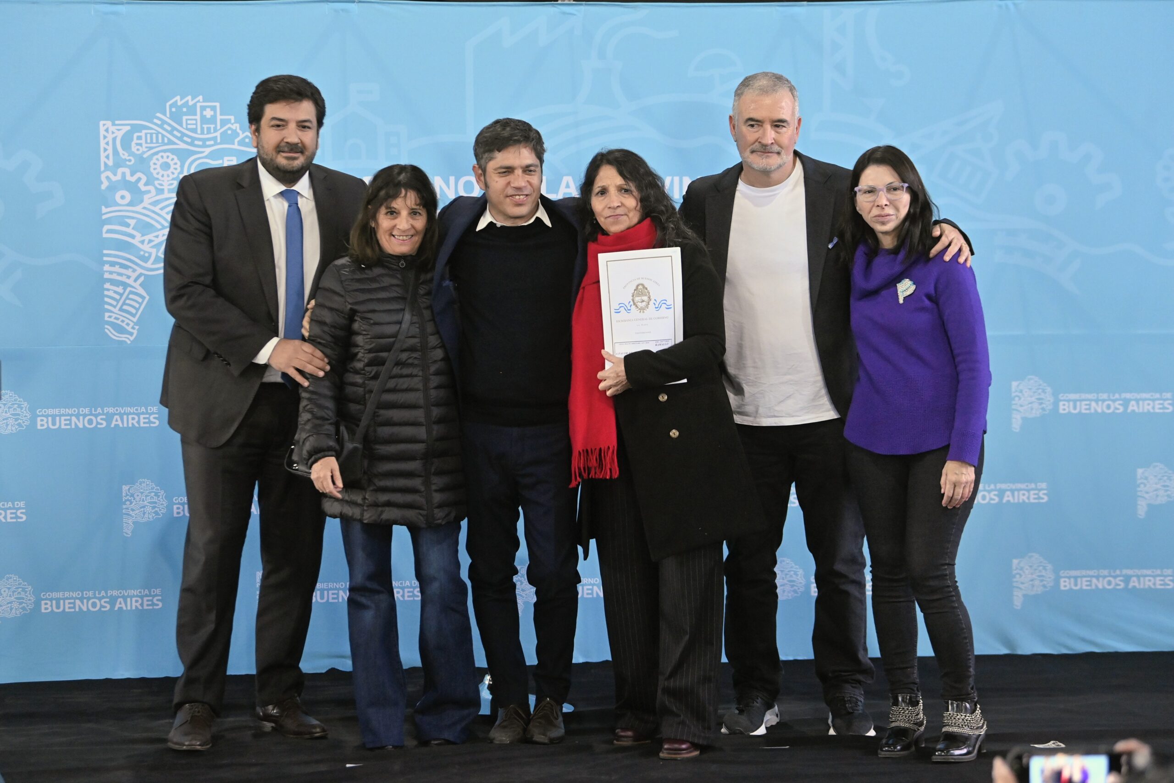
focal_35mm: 98
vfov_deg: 14.0
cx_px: 587
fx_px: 3196
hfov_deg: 20.8
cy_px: 392
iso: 4000
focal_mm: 98
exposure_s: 1/200
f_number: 3.5
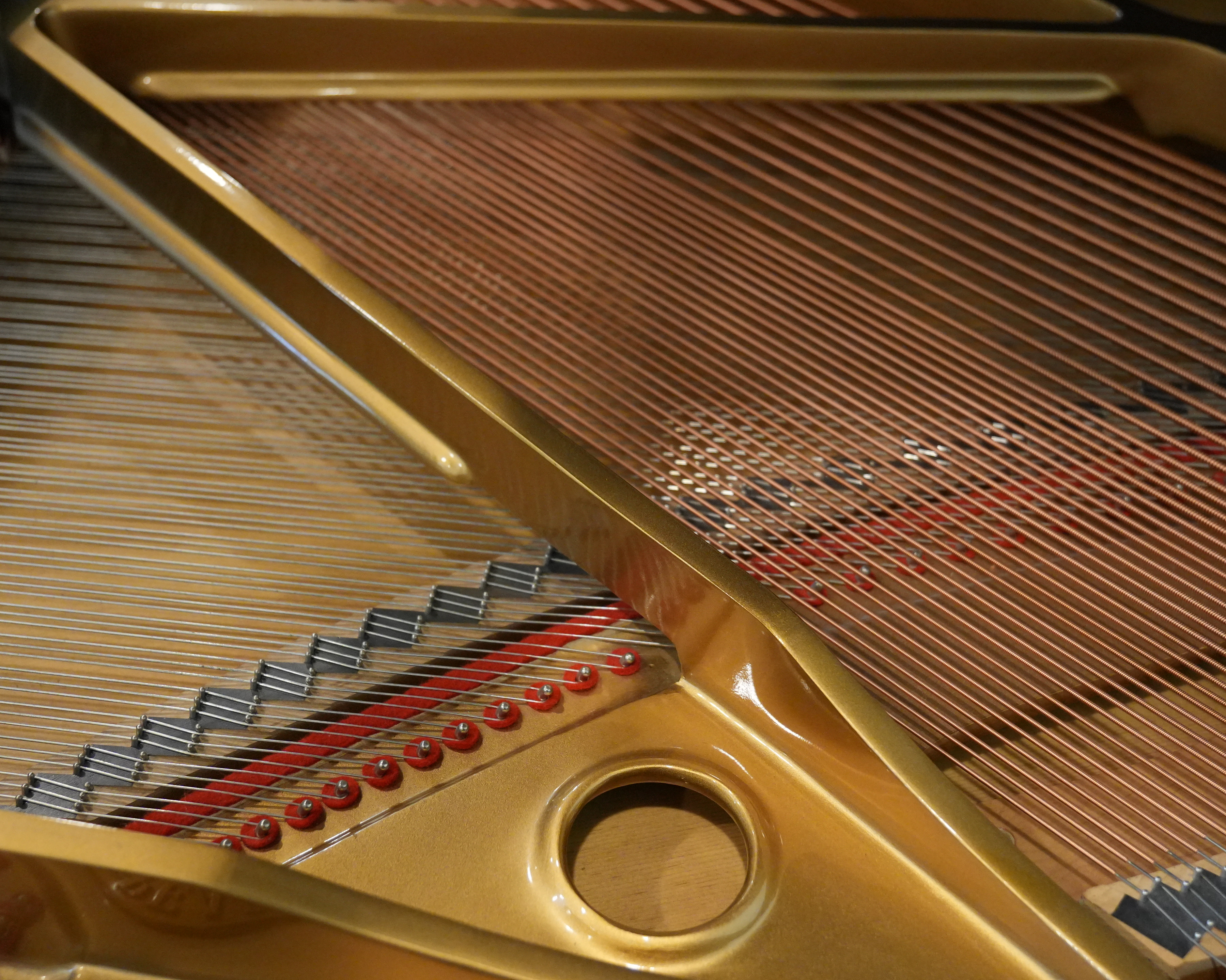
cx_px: 665
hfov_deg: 38.8
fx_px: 1742
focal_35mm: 48
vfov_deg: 31.4
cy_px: 487
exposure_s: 1/160
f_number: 2.8
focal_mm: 28
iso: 3200
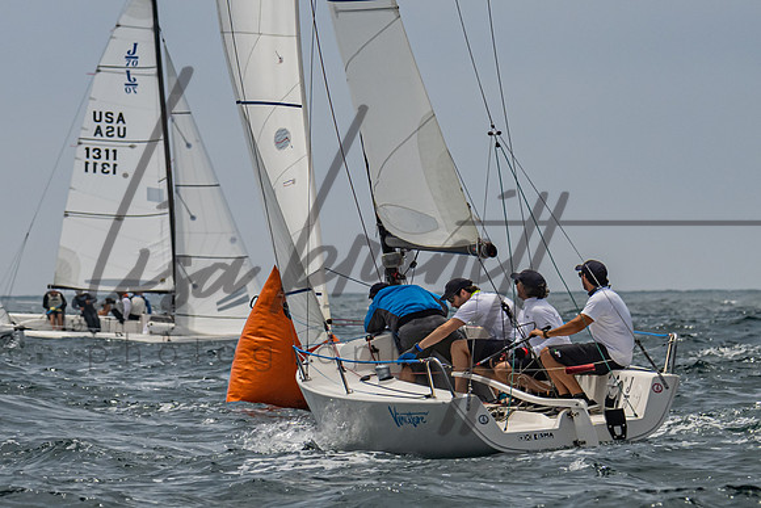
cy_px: 221
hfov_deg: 4.6
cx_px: 433
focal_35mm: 445
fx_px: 9399
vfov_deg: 3.1
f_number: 6.3
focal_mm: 195
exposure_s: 1/4000
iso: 400
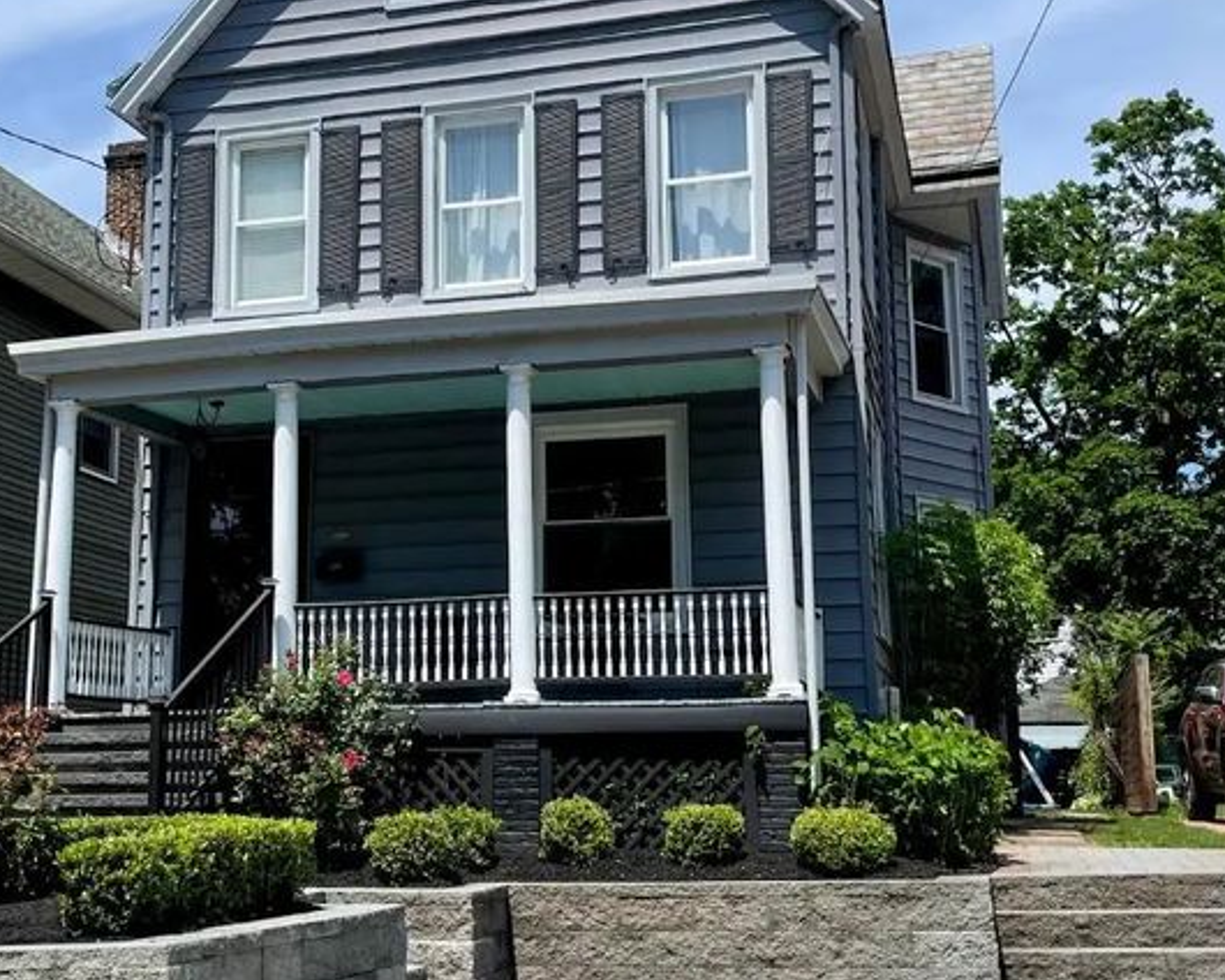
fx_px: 1777
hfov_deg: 37.8
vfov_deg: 30.8
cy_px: 485
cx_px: 465
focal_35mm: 49
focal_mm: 4.2
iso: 32
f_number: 1.6
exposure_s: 1/3401
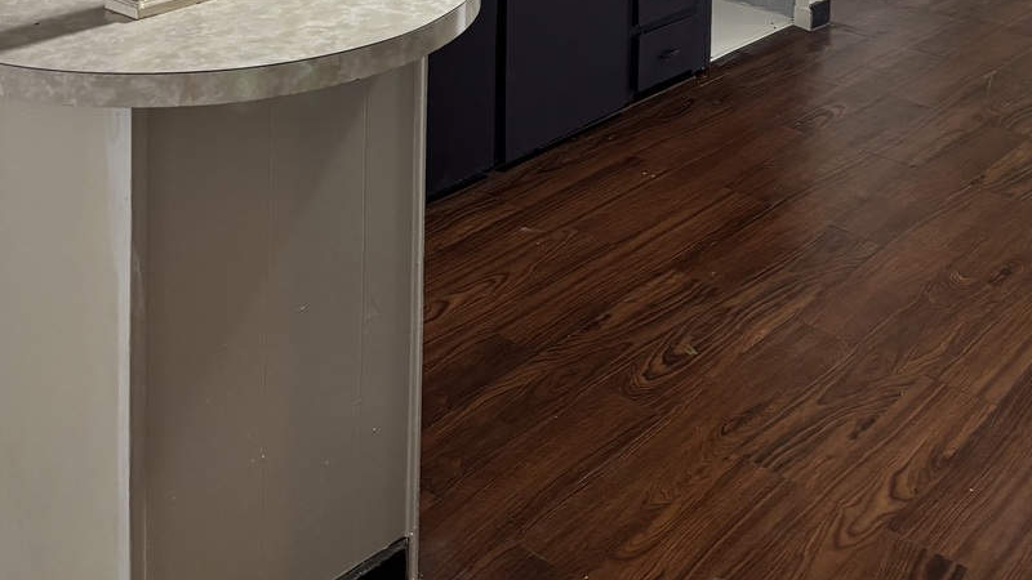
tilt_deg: -2.4
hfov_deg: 40.5
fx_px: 1396
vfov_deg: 19.6
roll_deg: -2.8
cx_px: 583
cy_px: -347
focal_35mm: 51
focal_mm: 5.96
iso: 200
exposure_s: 1/60
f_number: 1.6
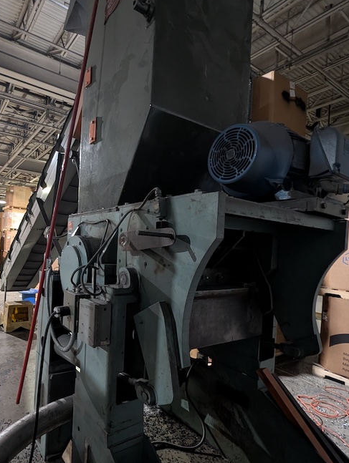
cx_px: 116
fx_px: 255
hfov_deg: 66.9
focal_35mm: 19
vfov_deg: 84.4
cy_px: 253
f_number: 1.7
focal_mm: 2.02
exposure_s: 1/24
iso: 382
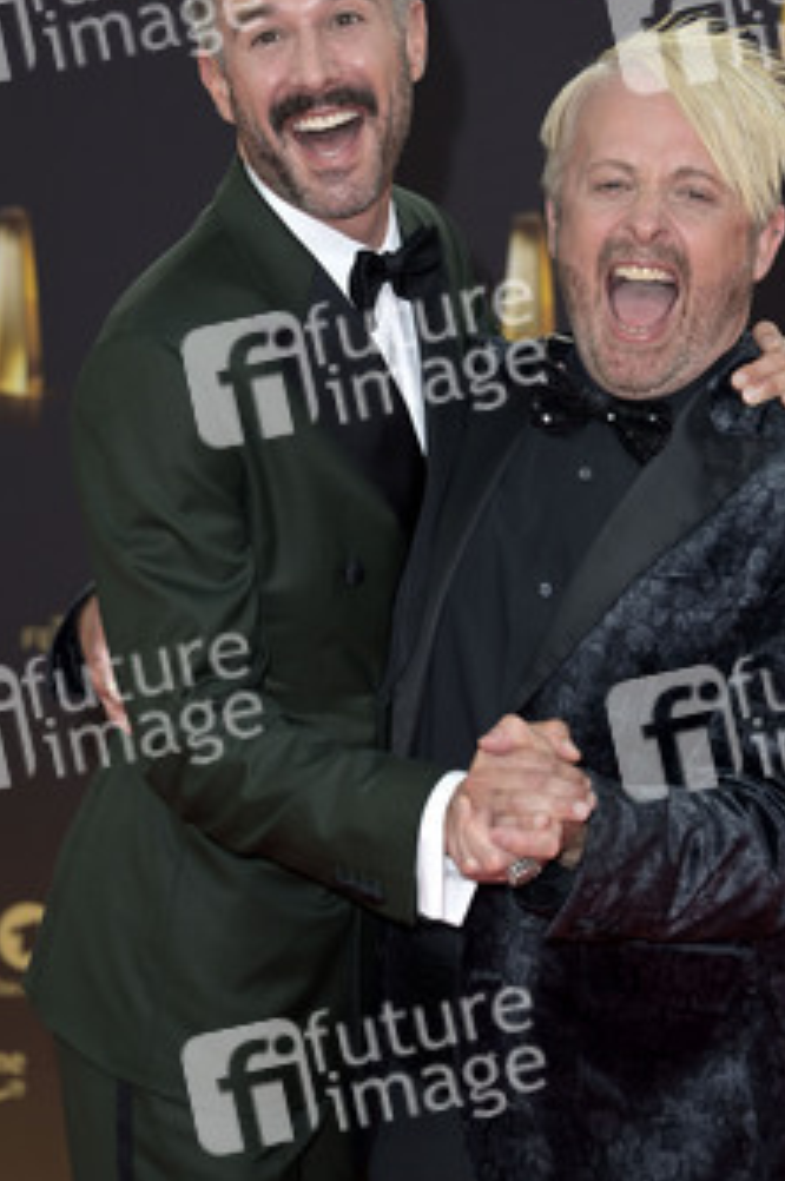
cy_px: 541
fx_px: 4392
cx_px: 467
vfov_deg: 15.3
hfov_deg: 10.2
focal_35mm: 134
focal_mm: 112
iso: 640
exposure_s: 1/250
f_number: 5.6
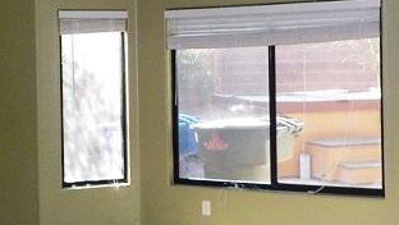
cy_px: 87
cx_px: 162
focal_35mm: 67
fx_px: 709
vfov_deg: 18.0
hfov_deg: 31.3
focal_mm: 4.1
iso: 450
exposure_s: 1/30
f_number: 3.3
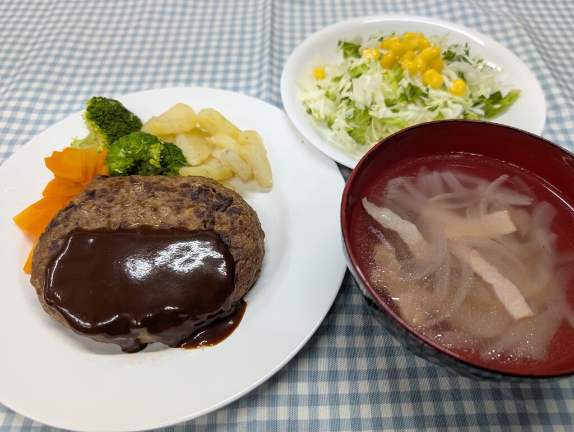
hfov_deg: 71.5
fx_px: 399
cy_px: 216
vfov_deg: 56.9
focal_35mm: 24
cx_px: 287
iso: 28
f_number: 1.68
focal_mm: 6.9
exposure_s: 1/30
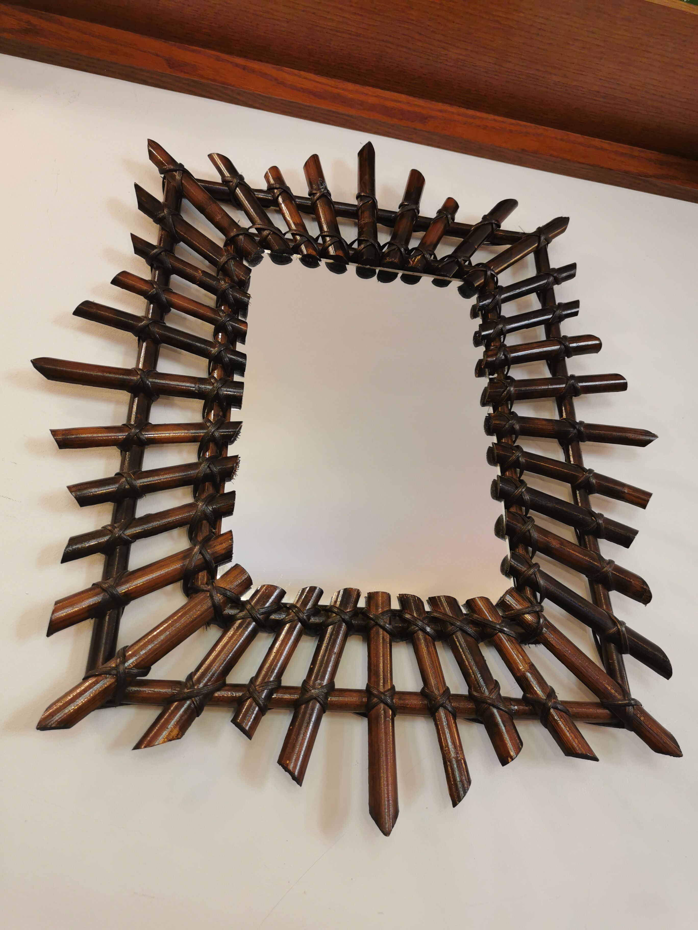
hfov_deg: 51.4
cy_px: 465
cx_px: 349
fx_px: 726
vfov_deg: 65.3
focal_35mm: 27
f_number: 1.8
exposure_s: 1/100
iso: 125
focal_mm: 5.58
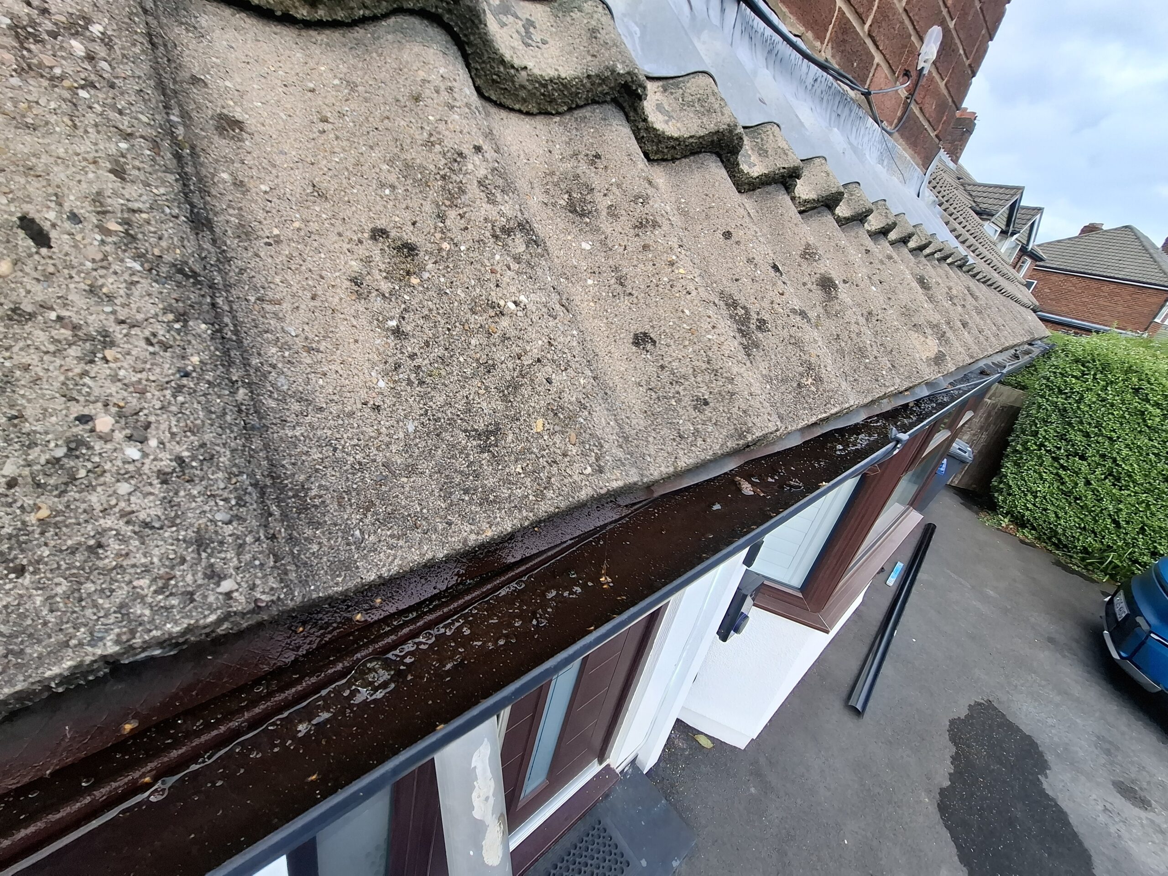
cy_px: 438
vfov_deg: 89.9
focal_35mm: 13
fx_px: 439
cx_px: 584
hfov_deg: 106.2
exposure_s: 1/218
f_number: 2.2
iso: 40
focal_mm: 1.74
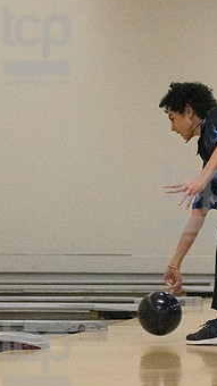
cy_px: 202
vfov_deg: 8.1
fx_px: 2744
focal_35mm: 268
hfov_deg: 4.5
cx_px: 198
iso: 10000
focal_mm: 100
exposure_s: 1/1250
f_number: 4
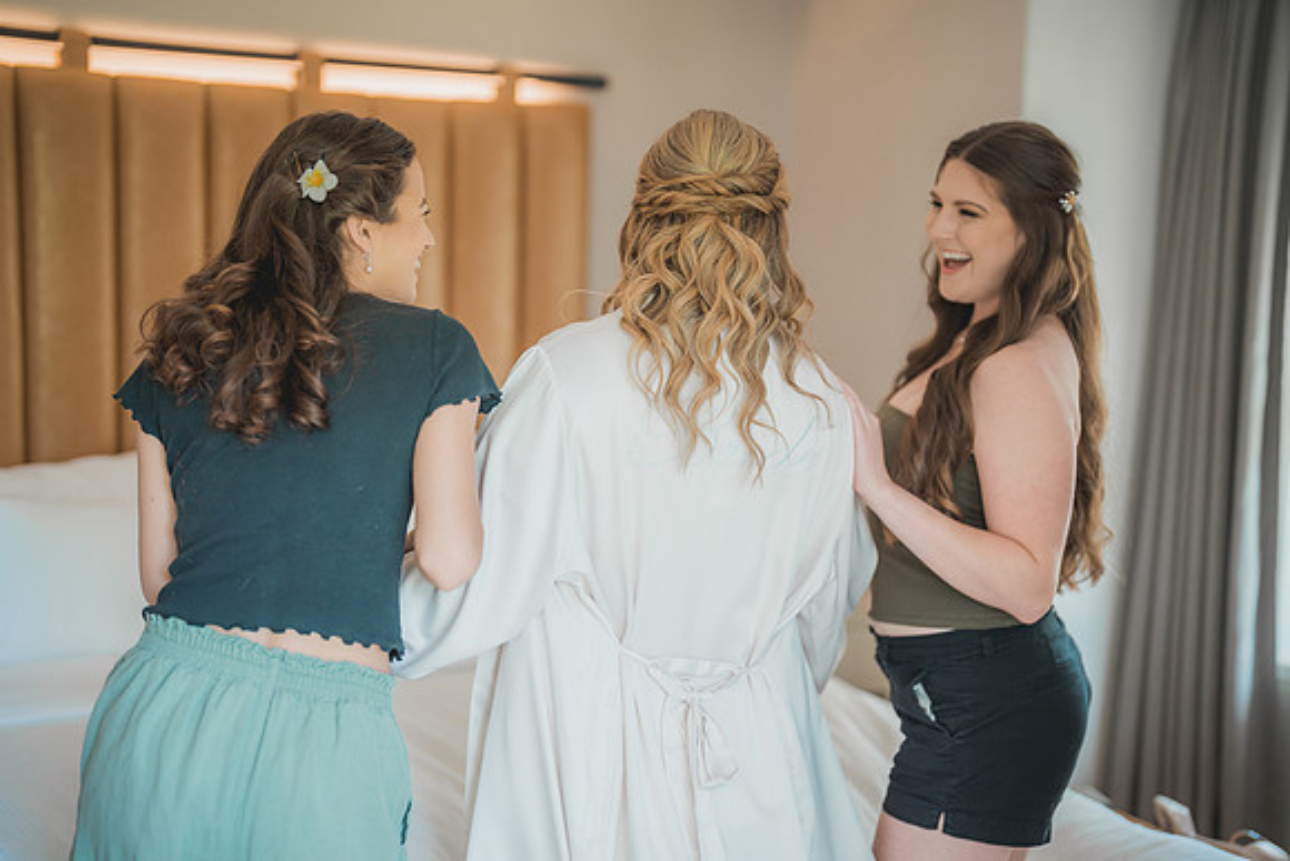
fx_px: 1792
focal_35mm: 50
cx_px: 645
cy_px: 430
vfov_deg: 27.0
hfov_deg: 39.6
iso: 400
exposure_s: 1/400
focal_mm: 50
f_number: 1.2
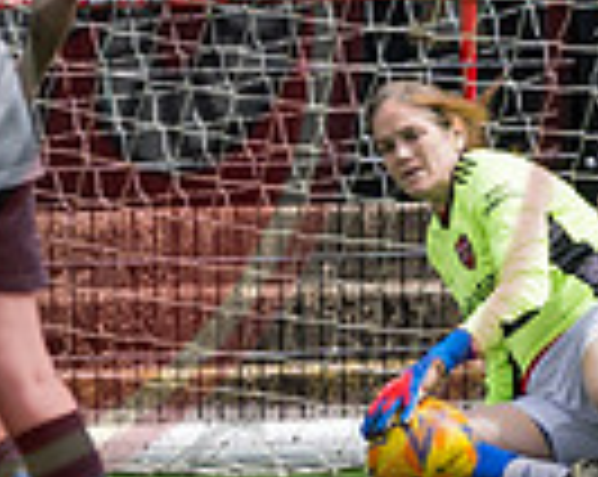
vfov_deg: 1.0
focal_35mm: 1532
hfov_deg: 1.3
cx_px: 301
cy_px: 679
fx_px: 27074
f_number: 3.2
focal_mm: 135
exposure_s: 1/4000
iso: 200
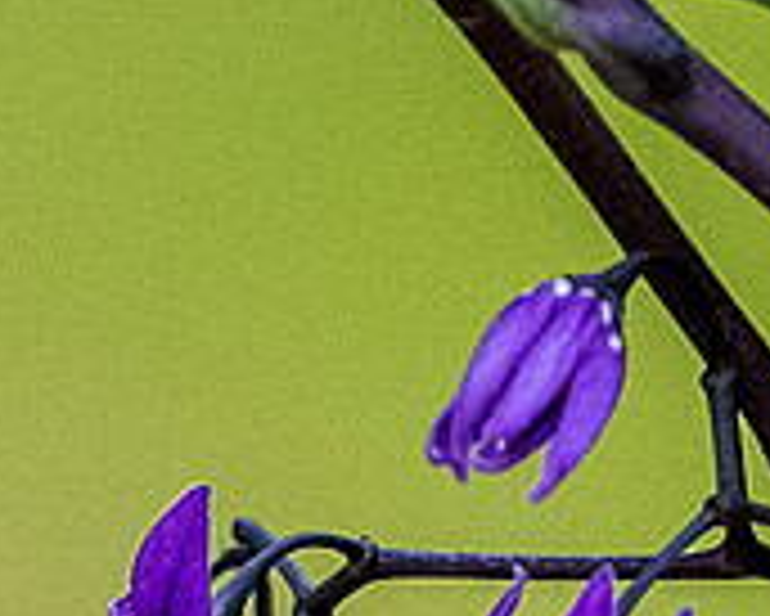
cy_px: 676
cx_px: 1386
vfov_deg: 0.5
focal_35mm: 2846
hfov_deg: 0.7
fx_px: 64895
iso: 3200
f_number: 5.6
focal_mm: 200
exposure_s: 1/3200
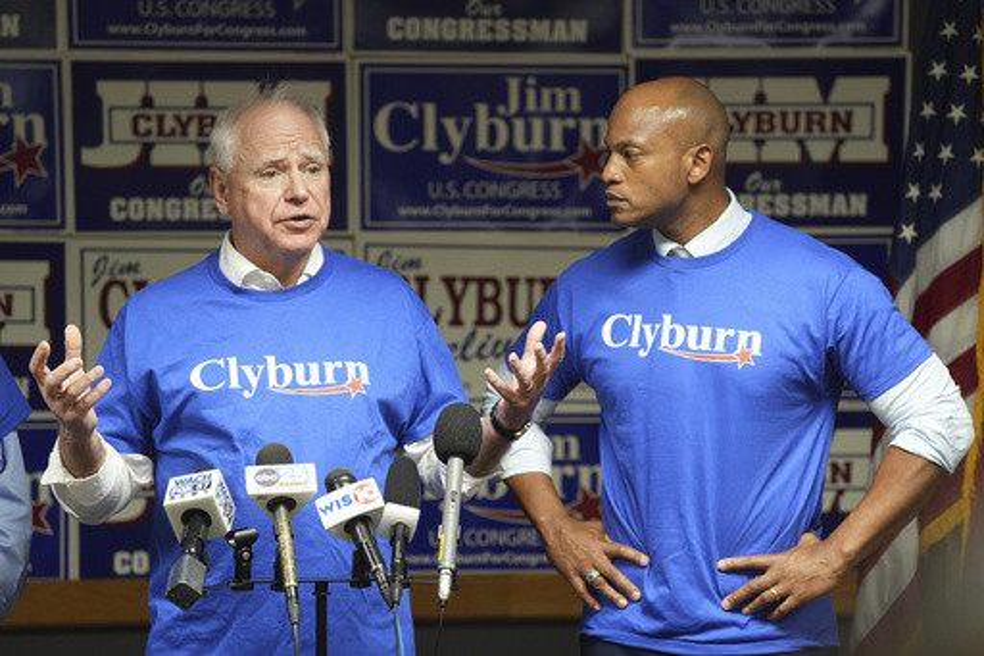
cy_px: 328
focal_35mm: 117
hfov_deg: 17.5
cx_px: 492
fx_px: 3197
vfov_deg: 11.7
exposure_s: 1/160
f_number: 2.8
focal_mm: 117
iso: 2000
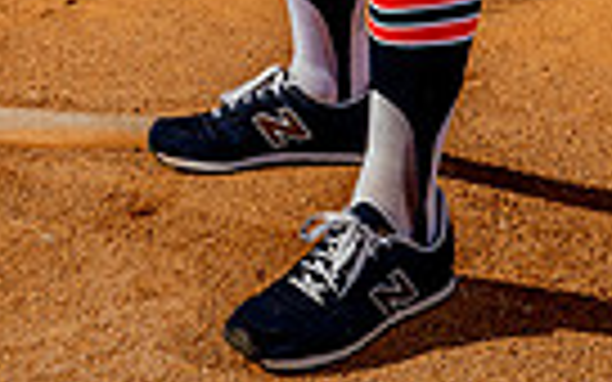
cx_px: 297
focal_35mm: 142
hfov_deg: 14.7
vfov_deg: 8.4
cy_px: -535
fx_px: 2368
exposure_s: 1/250
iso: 100
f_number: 6.3
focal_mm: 42
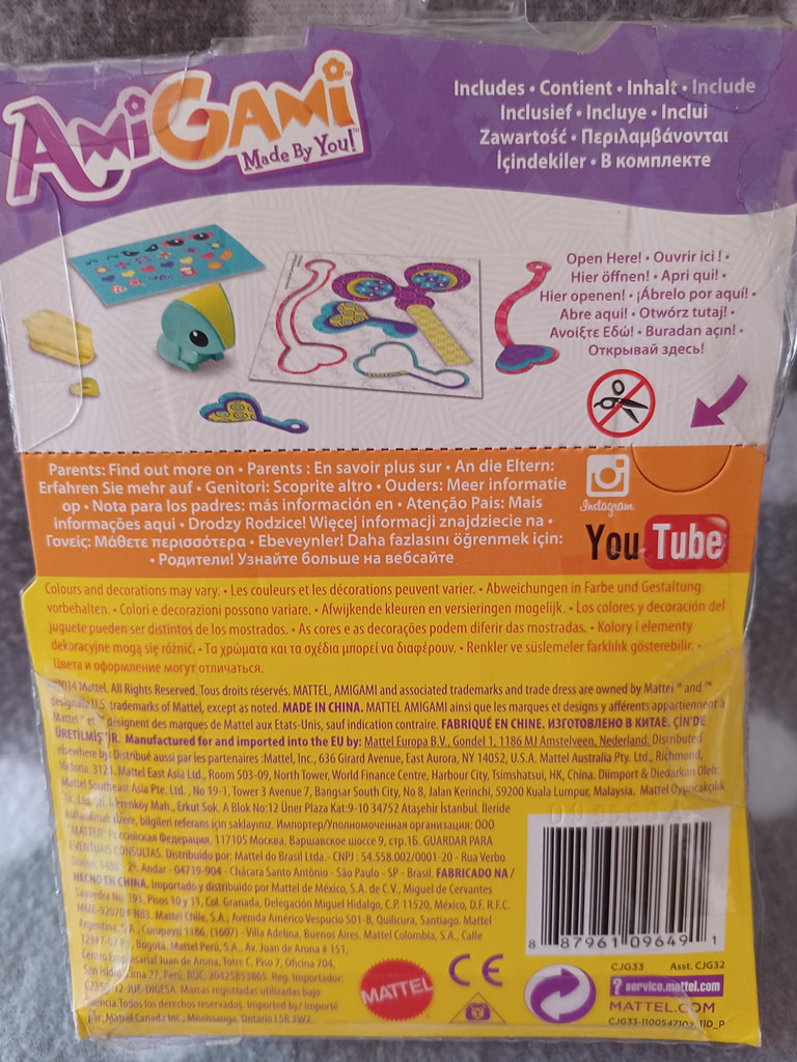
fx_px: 767
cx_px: 398
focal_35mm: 25
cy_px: 531
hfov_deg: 54.9
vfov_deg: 69.4
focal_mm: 4.6
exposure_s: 1/25
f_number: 1.8
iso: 320
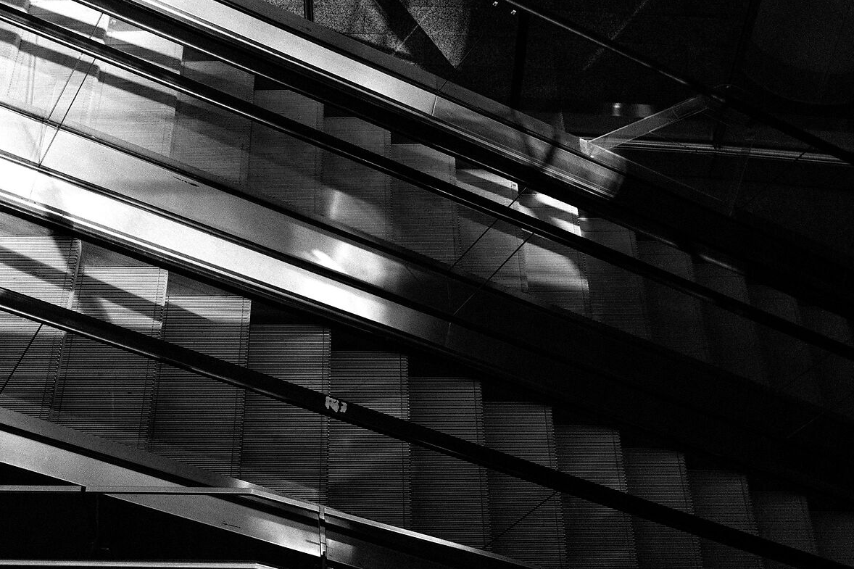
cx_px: 268
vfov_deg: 24.6
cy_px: 310
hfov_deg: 35.8
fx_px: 1304
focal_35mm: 55
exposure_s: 1/160
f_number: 4.5
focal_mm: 18
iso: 250
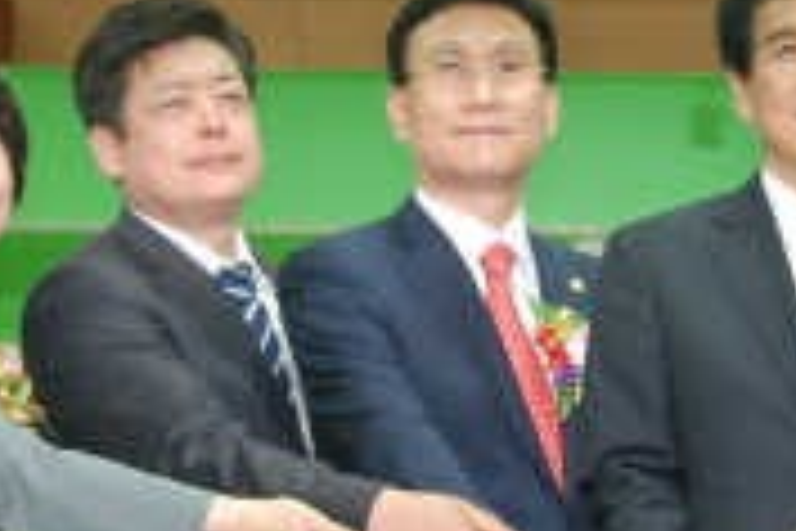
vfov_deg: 12.4
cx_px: 720
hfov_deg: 18.3
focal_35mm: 110
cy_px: 320
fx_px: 2432
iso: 800
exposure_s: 1/60
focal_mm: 26
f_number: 5
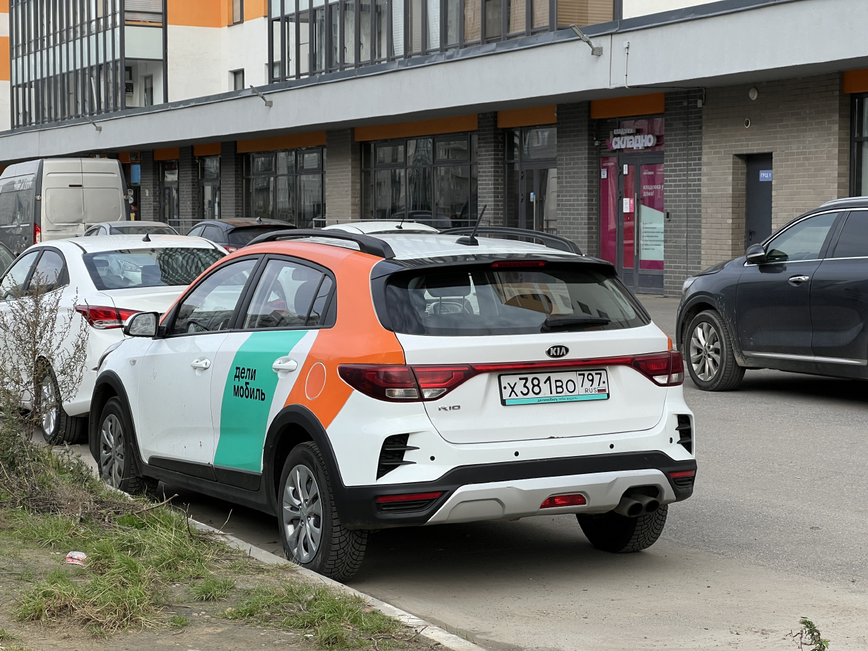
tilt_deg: -2.3
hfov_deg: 25.3
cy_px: 326
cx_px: 434
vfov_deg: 19.1
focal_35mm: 77
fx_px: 1931
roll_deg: +0.3
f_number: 2.8
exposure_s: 1/307
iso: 32
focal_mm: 9
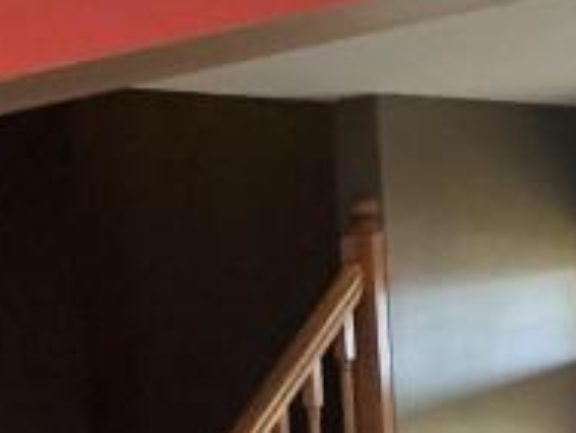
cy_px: 646
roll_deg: +3.9
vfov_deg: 9.2
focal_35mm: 157
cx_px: -241
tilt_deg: -2.2
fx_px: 2614
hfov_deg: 12.1
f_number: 2.2
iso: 125
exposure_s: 1/30
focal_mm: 4.15
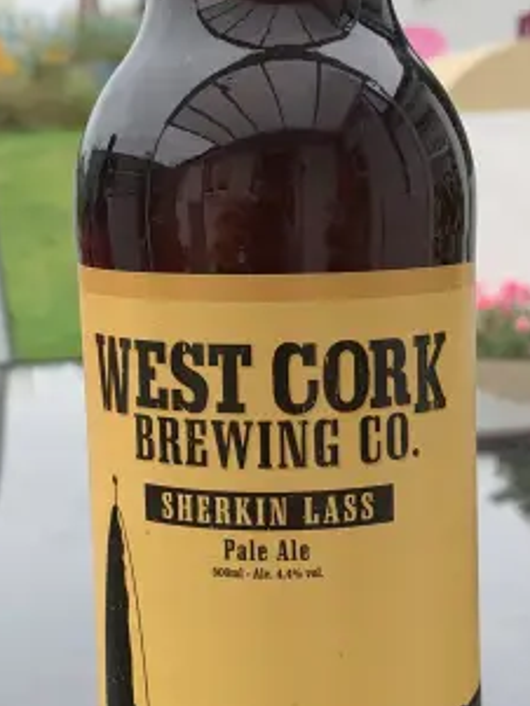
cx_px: 321
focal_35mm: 69
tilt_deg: -6.2
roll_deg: -1.0
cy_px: 366
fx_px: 1408
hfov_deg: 21.3
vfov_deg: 28.2
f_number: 1.8
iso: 25
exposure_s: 1/334
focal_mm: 4.25
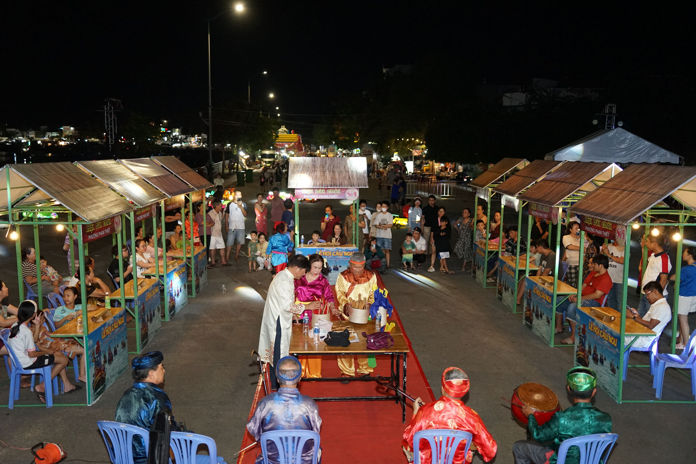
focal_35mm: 34
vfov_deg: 38.9
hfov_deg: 55.8
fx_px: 657
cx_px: 348
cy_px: 232
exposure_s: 1/160
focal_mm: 34
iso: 3200
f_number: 3.2
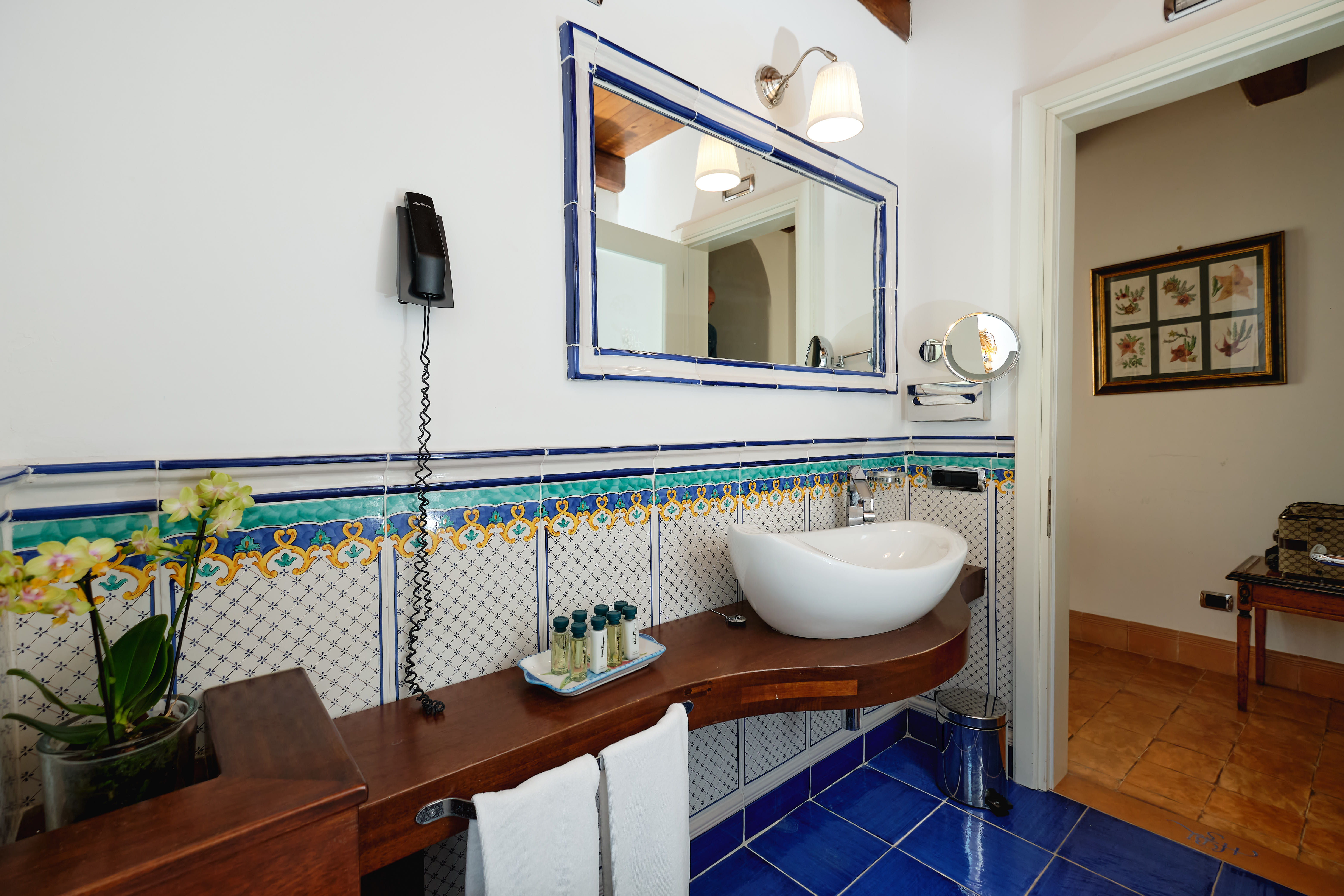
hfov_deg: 100.4
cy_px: 448
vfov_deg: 77.3
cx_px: 672
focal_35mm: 15
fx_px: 560
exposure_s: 1/125
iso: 500
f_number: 4
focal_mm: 10
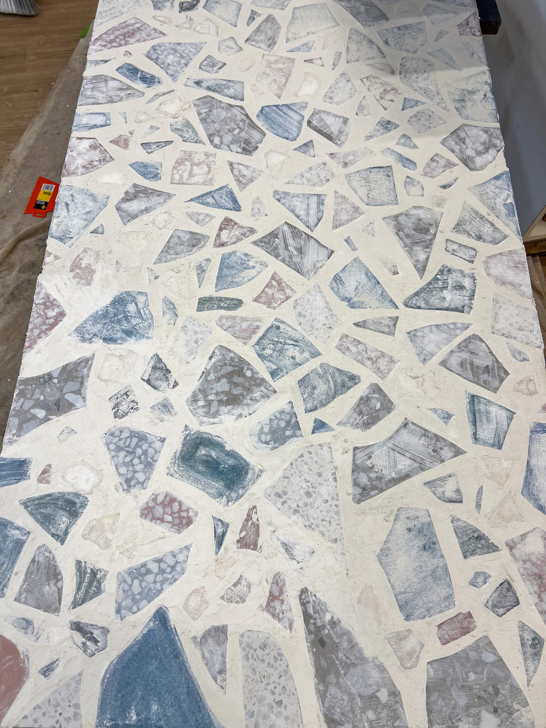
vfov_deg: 67.3
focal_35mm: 26
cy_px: 364
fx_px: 547
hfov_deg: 53.1
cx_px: 273
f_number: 1.5
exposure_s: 1/100
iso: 40
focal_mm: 5.7
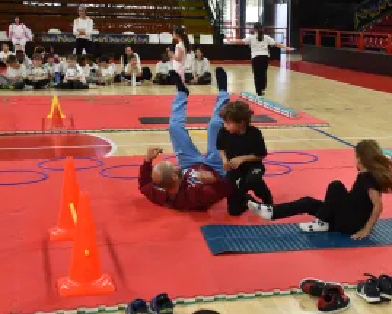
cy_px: 150
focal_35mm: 67
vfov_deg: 22.8
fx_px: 777
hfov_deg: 28.1
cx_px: 271
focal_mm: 32
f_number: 9
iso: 800
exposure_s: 1/80
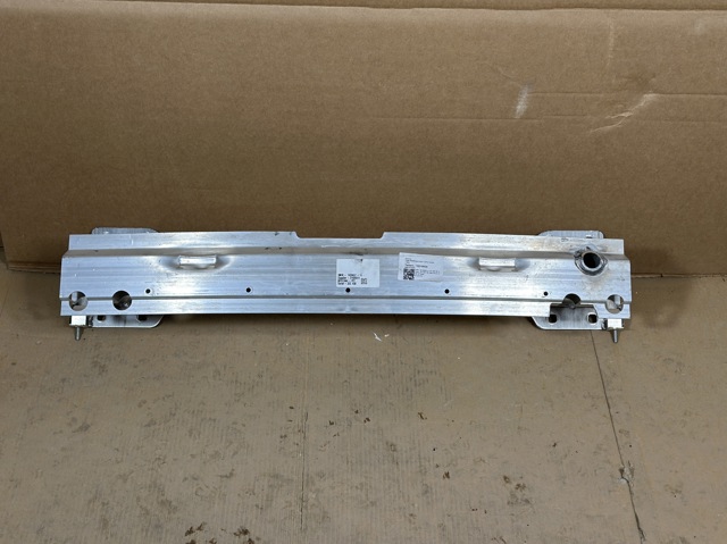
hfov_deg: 39.7
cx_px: 364
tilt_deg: -44.0
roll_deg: -0.6
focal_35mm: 48
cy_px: 272
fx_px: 1007
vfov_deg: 30.2
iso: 100
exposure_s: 1/50
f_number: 1.78
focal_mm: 6.86
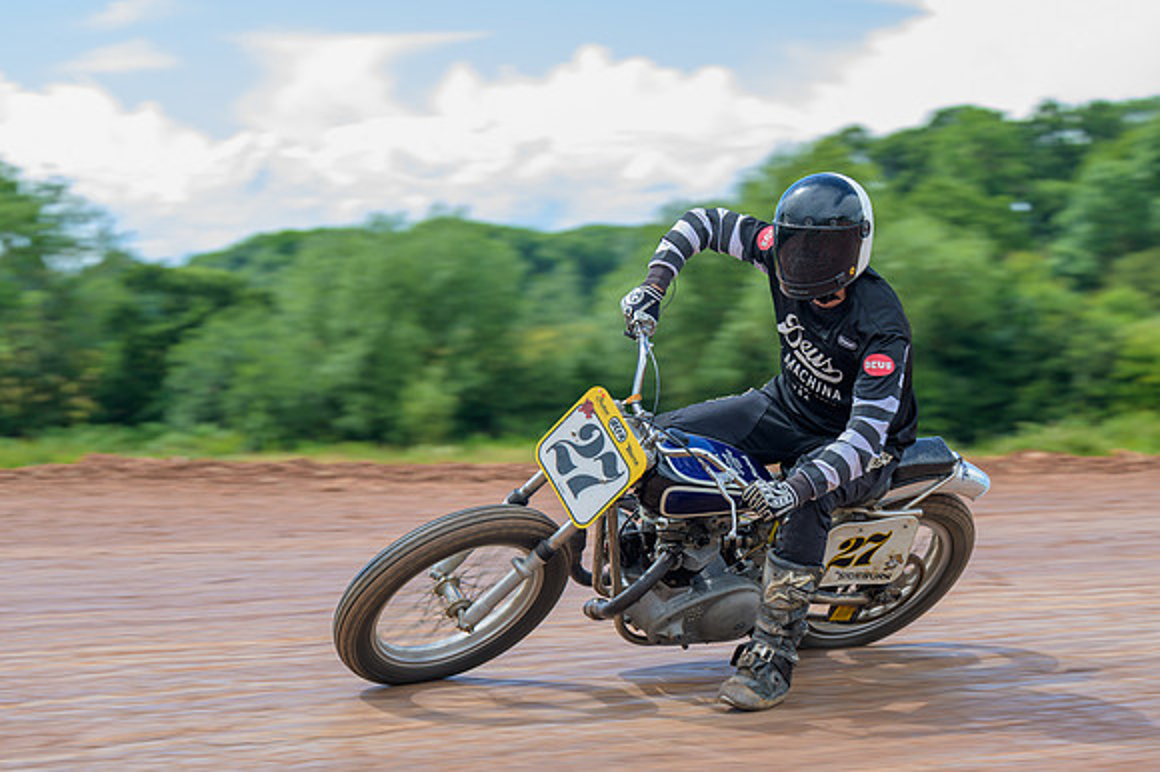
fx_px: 3381
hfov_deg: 19.5
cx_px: 580
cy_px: 386
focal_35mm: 105
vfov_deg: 13.0
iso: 64
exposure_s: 1/200
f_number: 4
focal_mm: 70
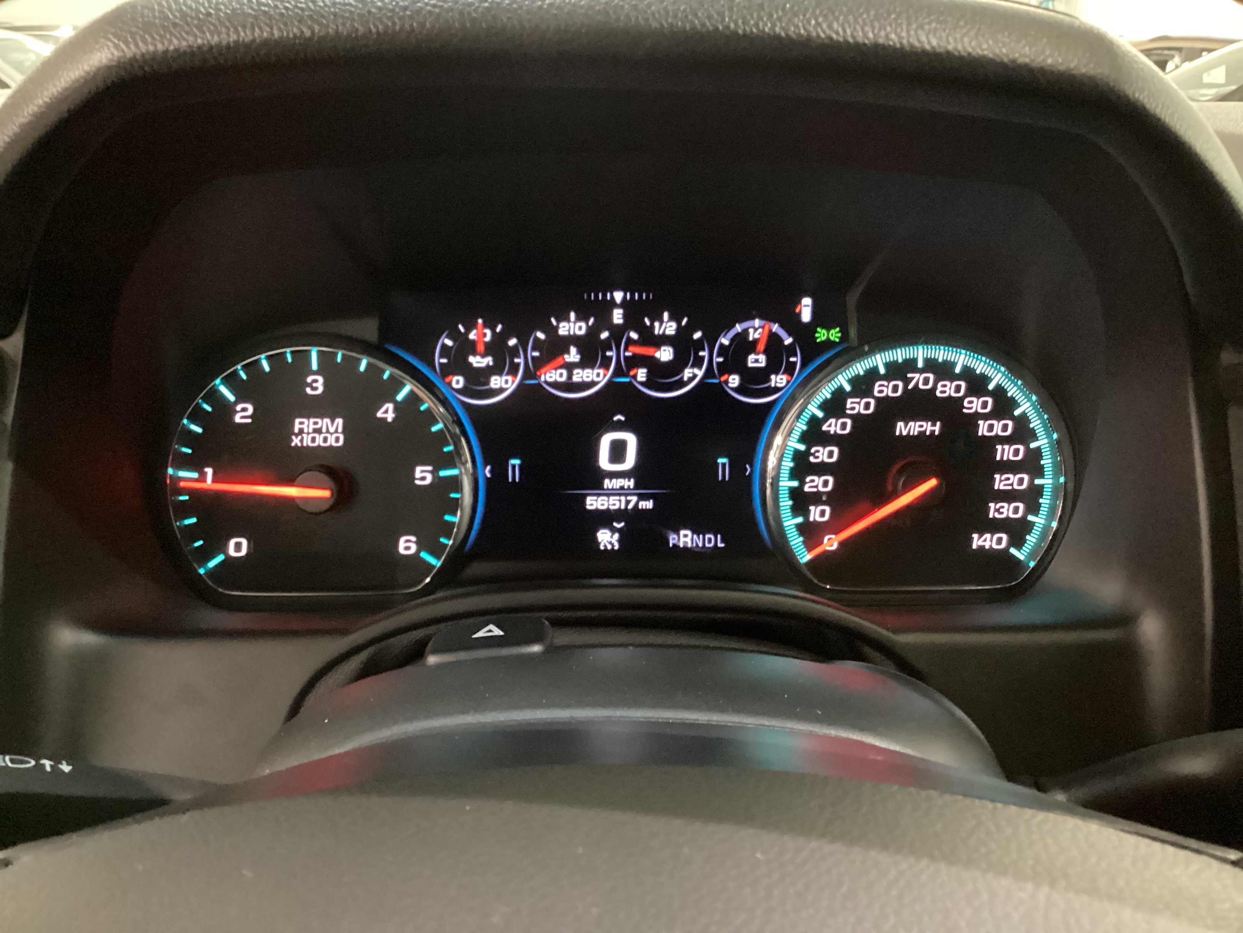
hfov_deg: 58.4
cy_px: 466
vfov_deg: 45.4
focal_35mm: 31
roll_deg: -1.9
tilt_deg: -22.8
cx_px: 622
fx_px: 1113
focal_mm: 3.3
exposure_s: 1/17
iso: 640
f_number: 2.4
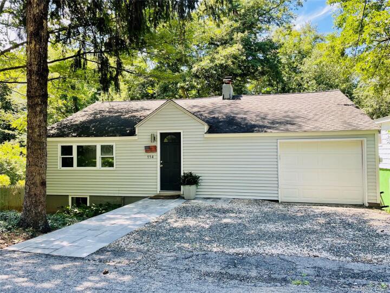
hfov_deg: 67.3
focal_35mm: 26
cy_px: 146
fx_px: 293
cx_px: 195
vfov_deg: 53.1
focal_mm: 4.2
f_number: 1.6
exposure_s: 1/363
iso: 32
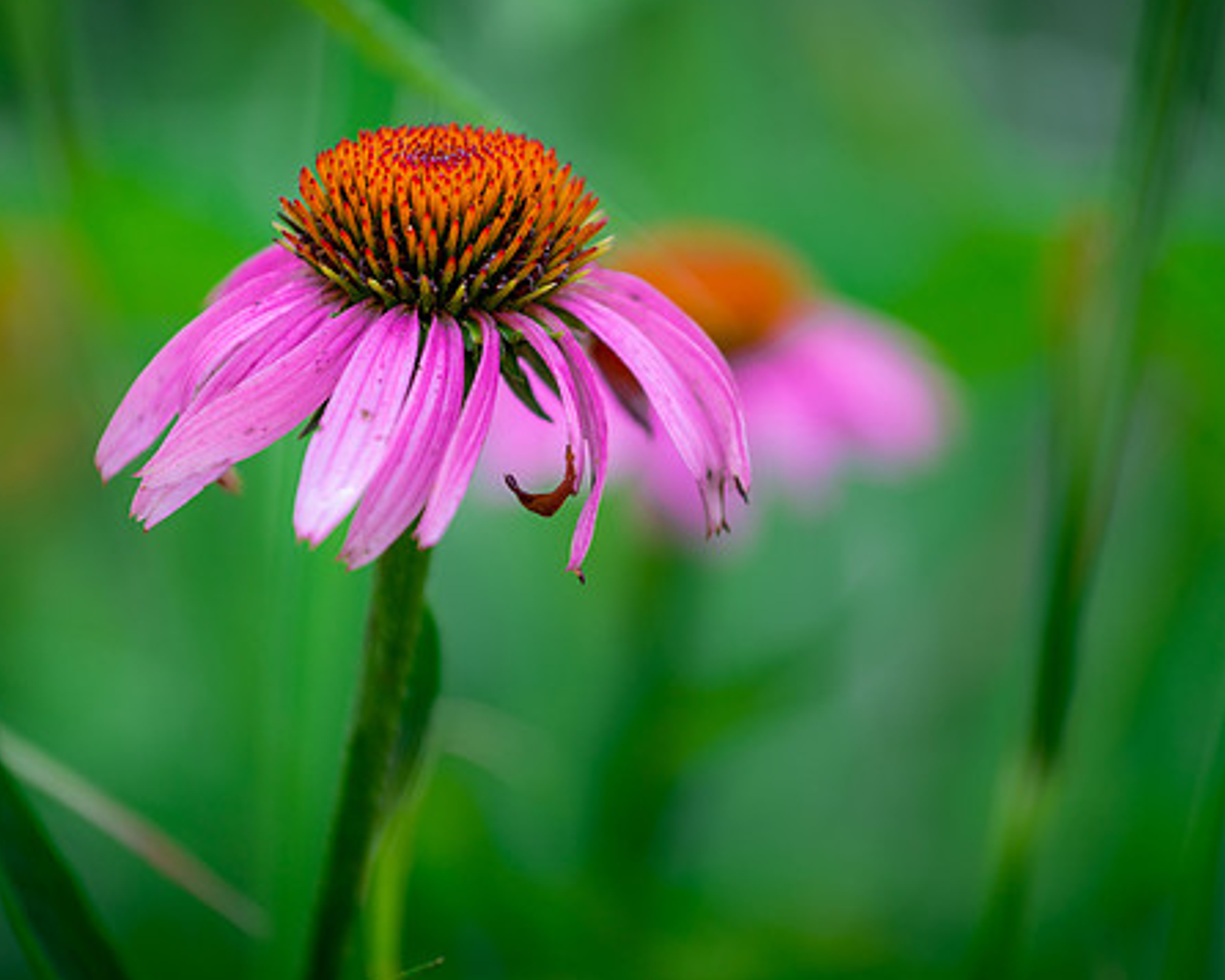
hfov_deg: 8.5
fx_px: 8195
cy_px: 493
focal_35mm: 226
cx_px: 670
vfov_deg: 6.8
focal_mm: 185
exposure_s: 1/45
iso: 100
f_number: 4
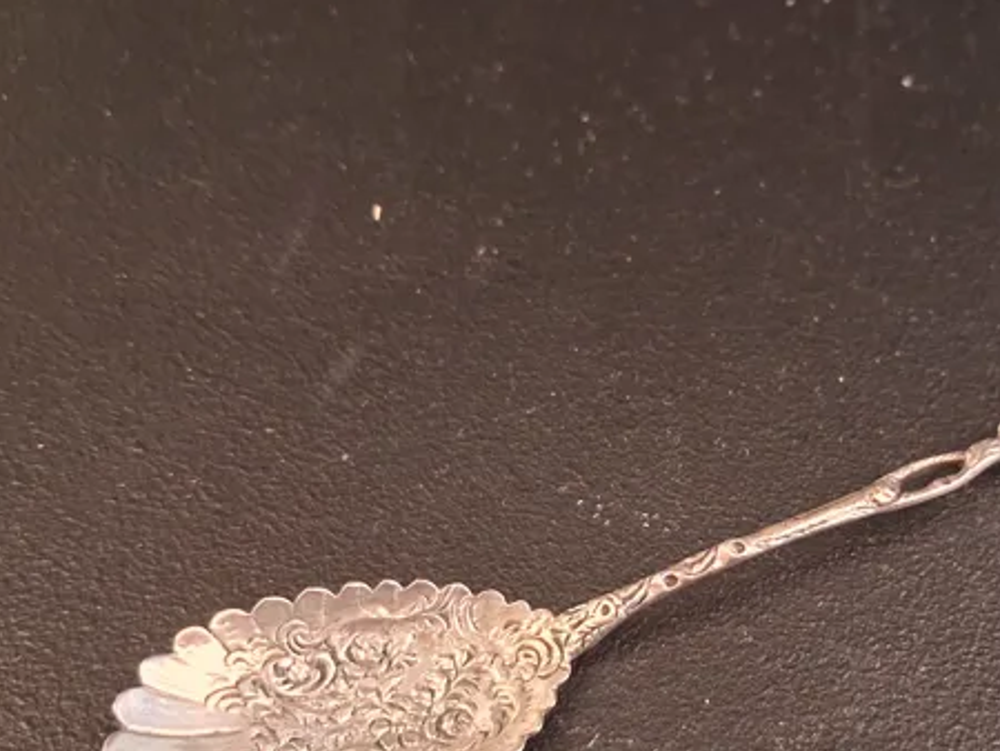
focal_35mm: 48
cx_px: 711
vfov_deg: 29.9
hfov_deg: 38.9
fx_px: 1387
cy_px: 538
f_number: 1.8
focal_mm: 4
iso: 400
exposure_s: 1/33
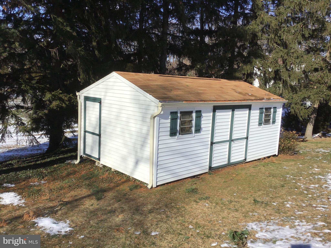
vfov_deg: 45.4
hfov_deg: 58.4
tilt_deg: -8.9
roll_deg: -1.8
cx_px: 166
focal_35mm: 31
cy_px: 124
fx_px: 296
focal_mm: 3.3
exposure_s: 1/2331
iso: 25
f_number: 2.4
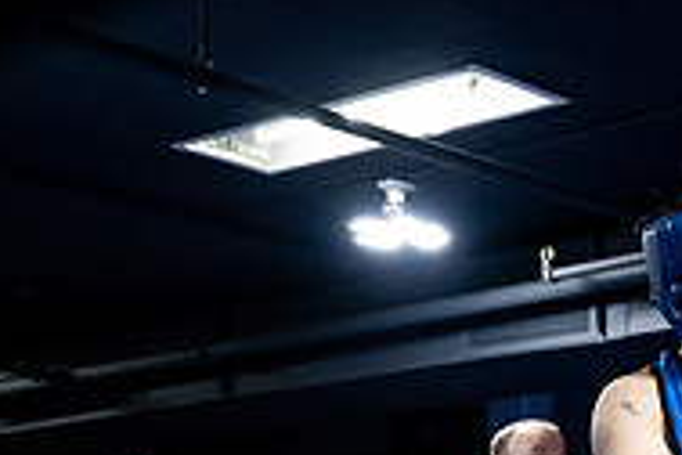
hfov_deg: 18.9
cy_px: 598
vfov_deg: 13.8
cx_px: 1028
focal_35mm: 95
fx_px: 1800
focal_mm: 31
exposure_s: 1/1000
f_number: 2.8
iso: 8000
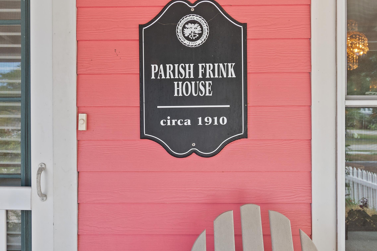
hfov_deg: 63.7
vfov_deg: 44.9
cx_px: 185
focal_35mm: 29
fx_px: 304
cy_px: 119
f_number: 5.3
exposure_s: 1/13
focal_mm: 15
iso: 100
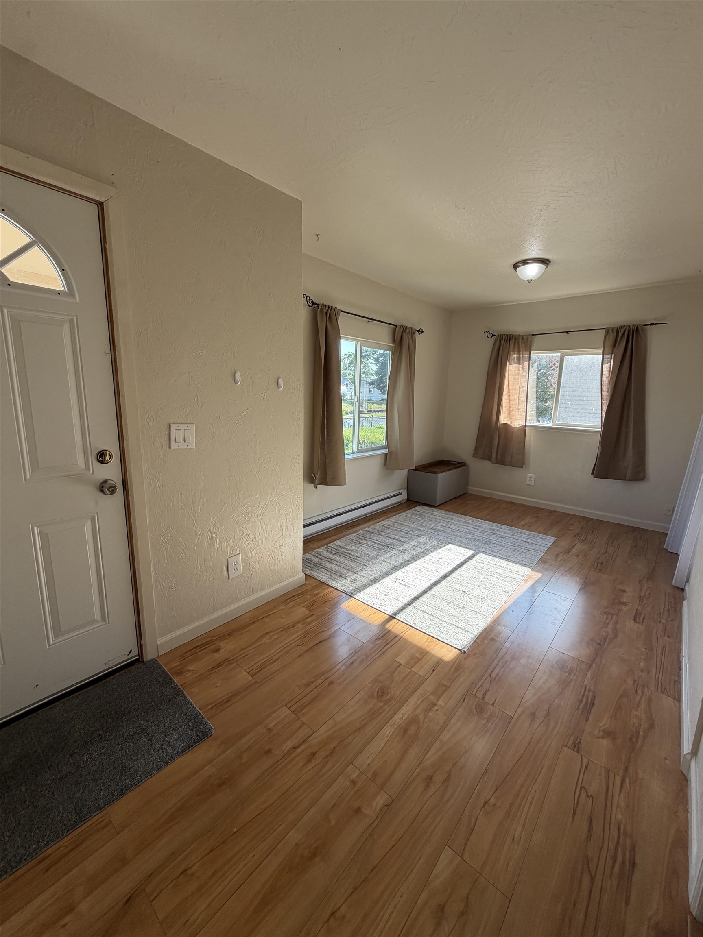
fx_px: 379
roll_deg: -1.2
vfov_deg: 102.1
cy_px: 468
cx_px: 352
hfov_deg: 85.7
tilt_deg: -9.2
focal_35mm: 14
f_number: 2.2
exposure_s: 1/121
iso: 80
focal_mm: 2.22
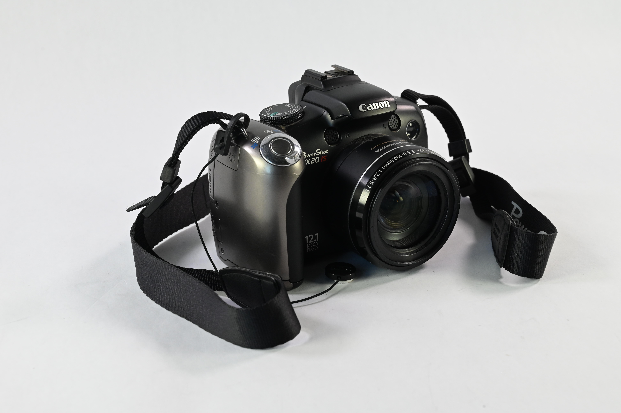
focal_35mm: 56
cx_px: 310
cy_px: 206
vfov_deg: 24.2
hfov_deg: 35.7
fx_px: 965
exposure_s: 1/125
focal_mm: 56
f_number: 11
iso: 2000
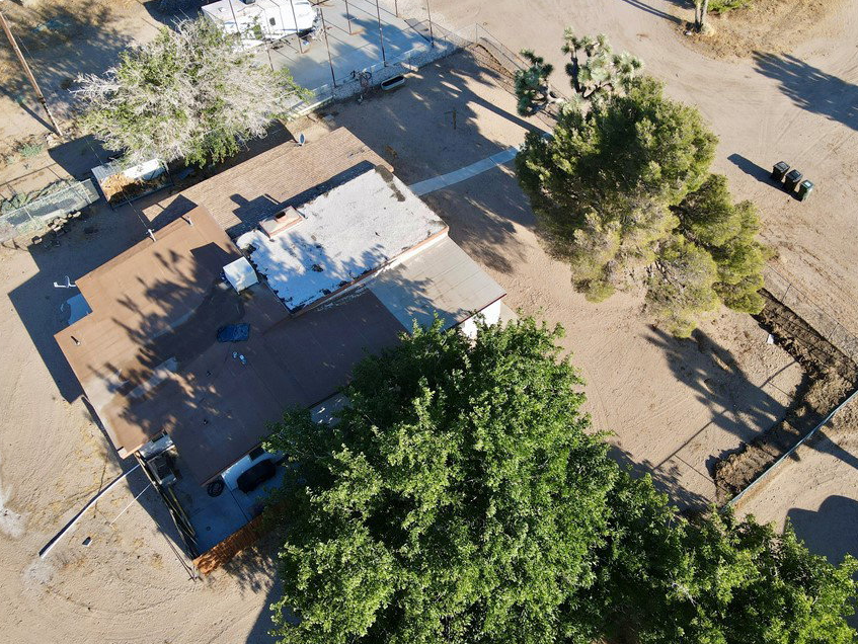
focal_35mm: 29
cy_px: 305
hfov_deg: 61.5
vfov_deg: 48.2
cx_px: 474
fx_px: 719
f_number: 2.8
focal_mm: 4.5
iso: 100
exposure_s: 1/20
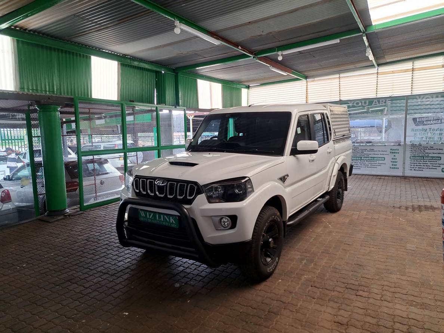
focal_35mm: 24
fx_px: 308
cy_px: 166
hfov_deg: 71.6
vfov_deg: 56.8
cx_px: 222
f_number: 1.8
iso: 50
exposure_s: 1/50
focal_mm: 5.23
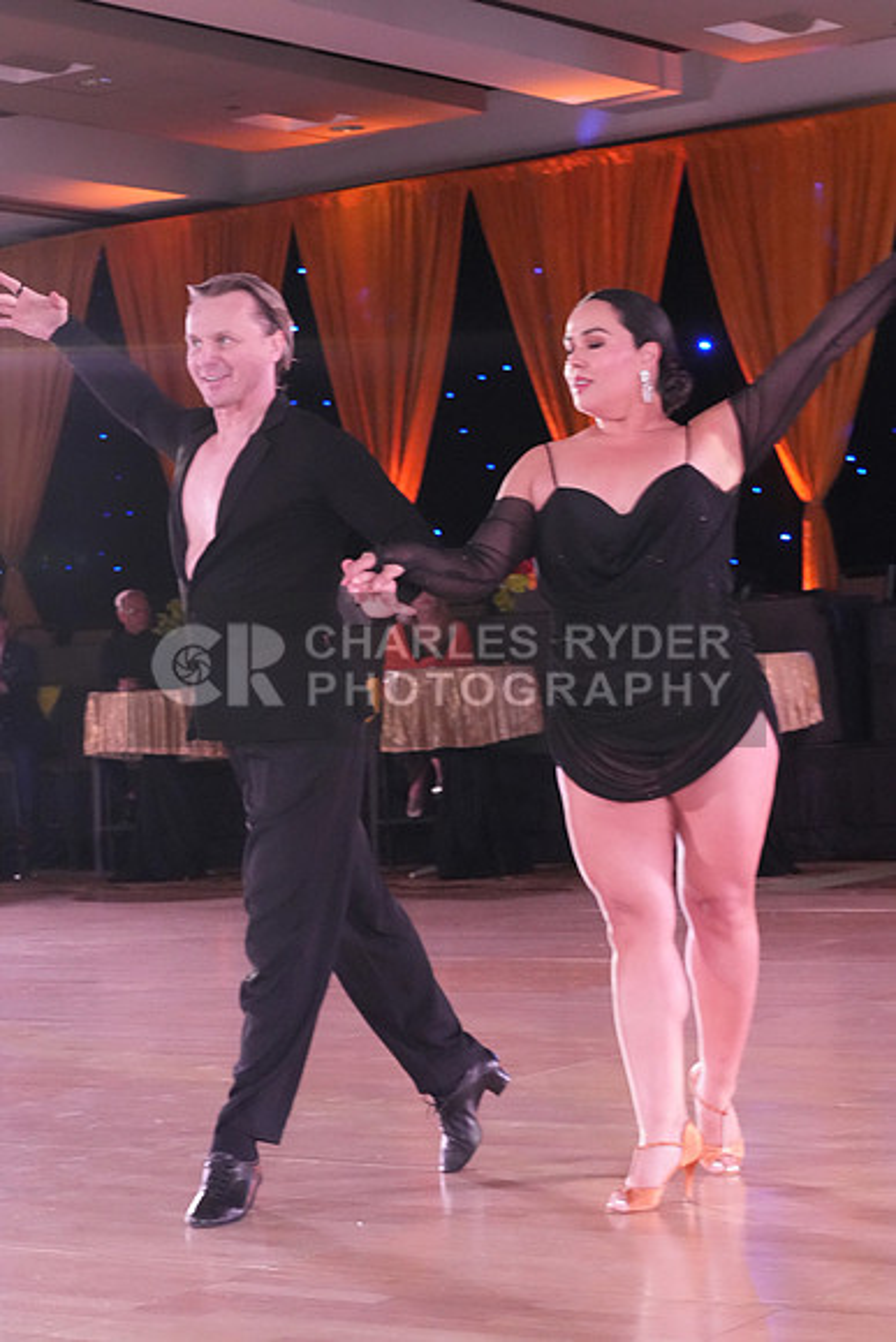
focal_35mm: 81
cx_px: 448
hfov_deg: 16.9
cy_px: 671
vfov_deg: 25.1
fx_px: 3022
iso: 8000
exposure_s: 1/320
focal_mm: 54
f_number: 6.3
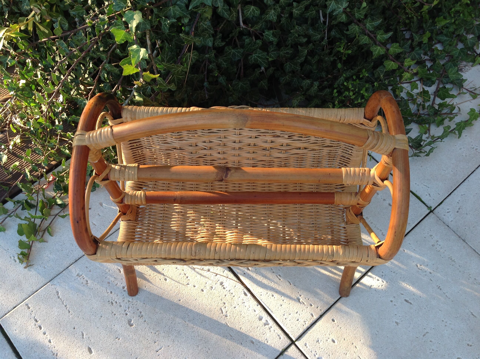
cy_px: 180
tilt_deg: -68.3
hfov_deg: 52.7
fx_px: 485
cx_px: 240
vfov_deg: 40.6
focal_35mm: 35
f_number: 2.4
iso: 50
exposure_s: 1/121
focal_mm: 4.28
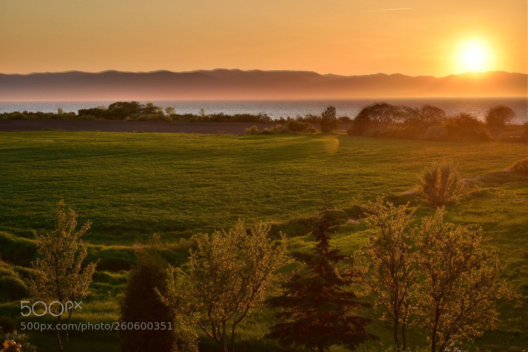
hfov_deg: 24.6
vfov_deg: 16.6
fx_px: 1210
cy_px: 176
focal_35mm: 82
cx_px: 264
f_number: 5.6
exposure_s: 1/250
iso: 160
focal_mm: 55
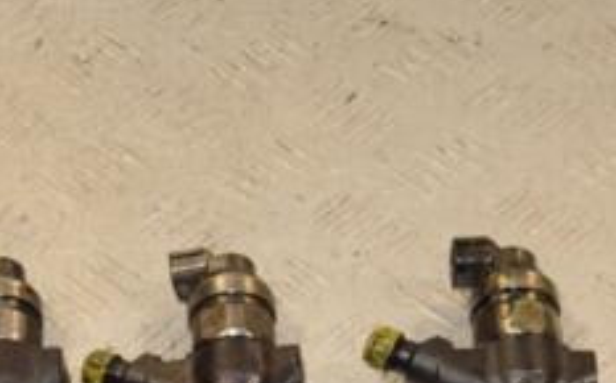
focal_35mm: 134
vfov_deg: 9.6
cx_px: 108
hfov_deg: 15.5
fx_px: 2247
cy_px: 507
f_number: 9
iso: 800
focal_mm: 34
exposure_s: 1/200
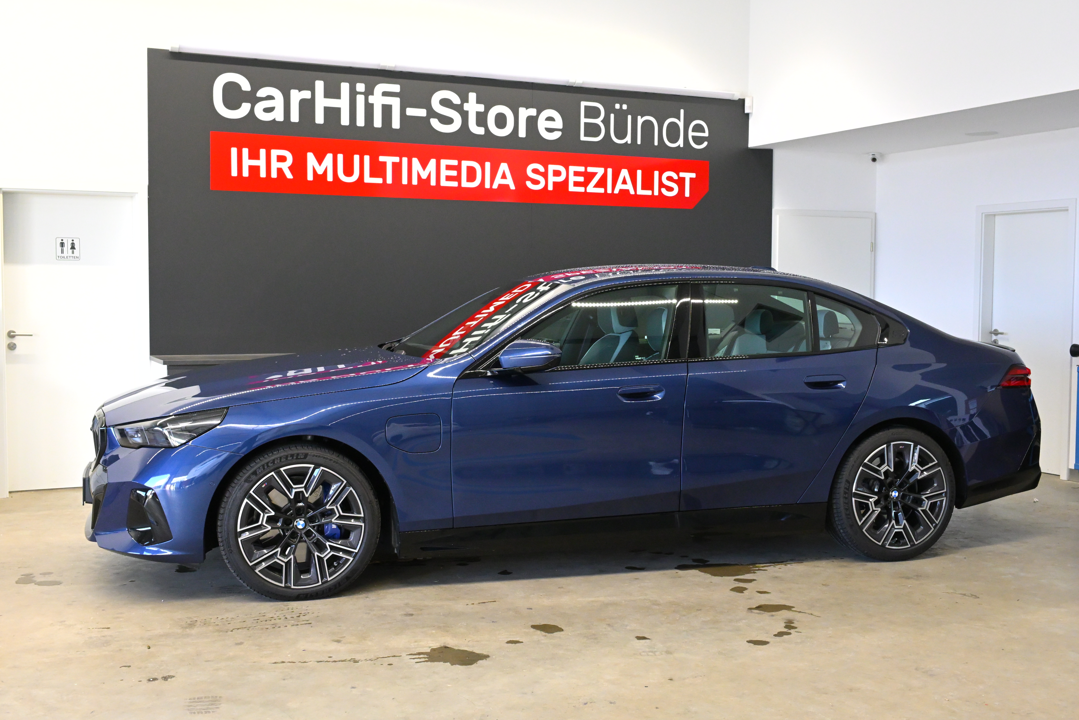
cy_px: 360
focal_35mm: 40
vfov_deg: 33.6
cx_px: 540
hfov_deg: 48.7
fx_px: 1191
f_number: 9
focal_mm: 26.5
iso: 3200
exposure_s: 1/125
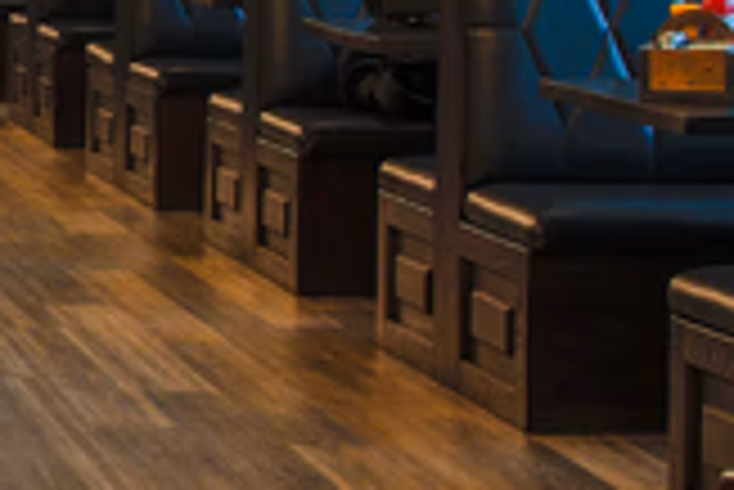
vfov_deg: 9.7
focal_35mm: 138
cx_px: -527
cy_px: -200
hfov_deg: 13.5
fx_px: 2816
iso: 100
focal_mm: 8.38
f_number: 2.8
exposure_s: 1/30
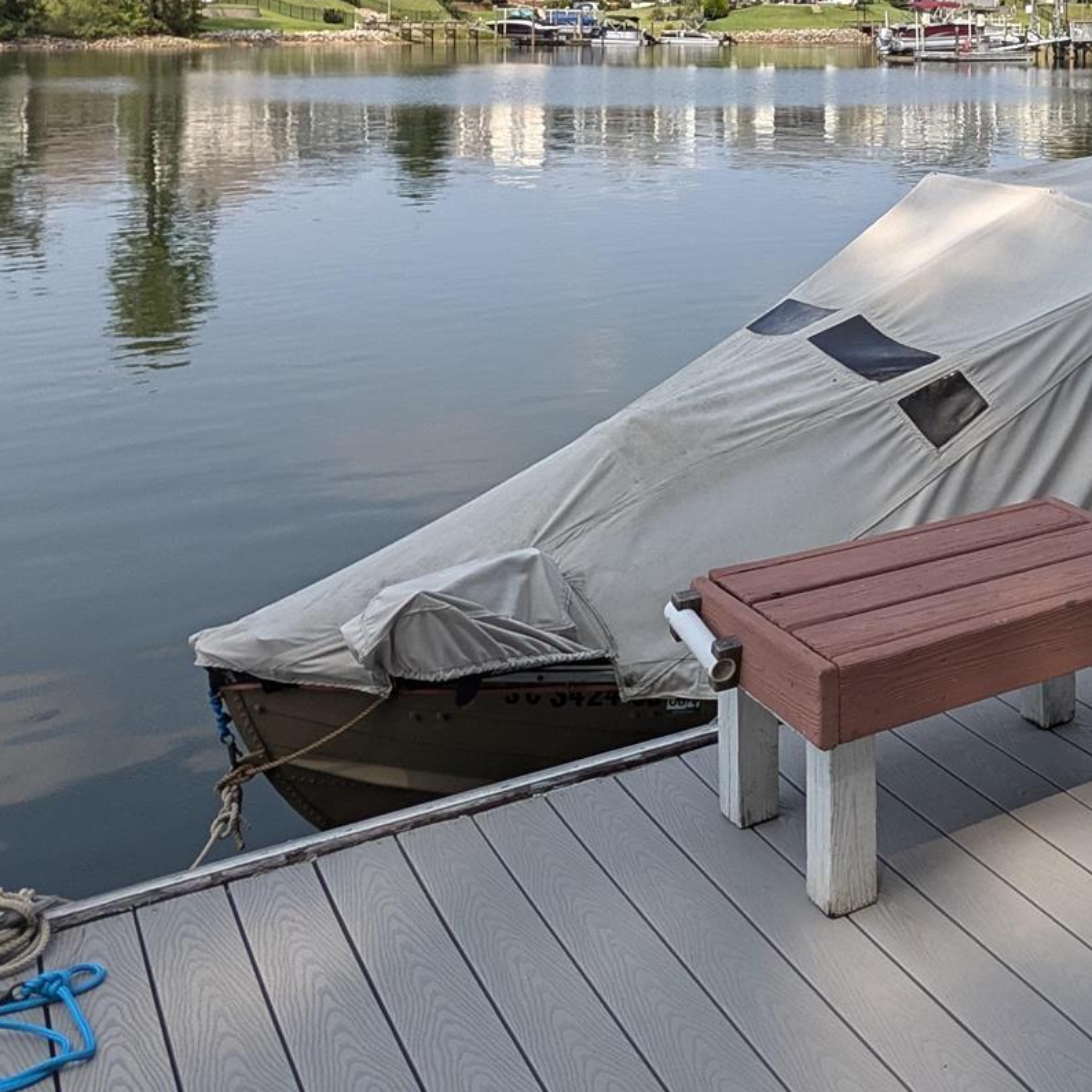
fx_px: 1463
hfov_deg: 37.2
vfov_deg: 37.5
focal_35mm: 41
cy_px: 61
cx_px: 1057
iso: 38
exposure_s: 1/3436
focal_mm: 2.02
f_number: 1.7
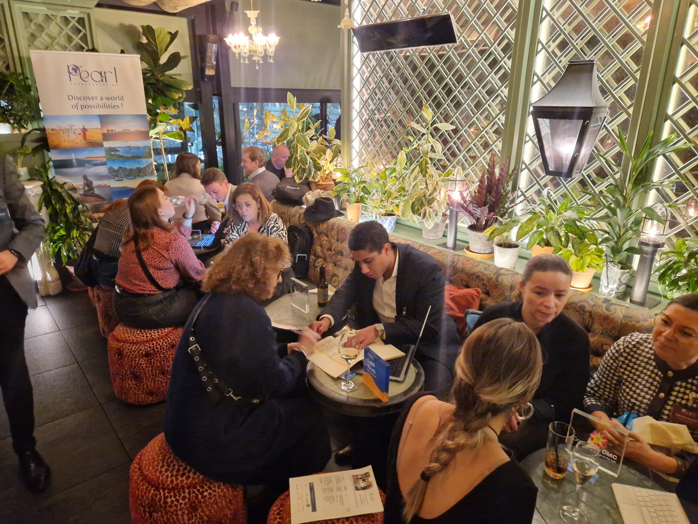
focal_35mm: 23
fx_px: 464
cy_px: 262
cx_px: 349
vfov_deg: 58.9
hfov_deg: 73.9
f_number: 1.8
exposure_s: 1/17
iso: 1600
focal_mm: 5.4
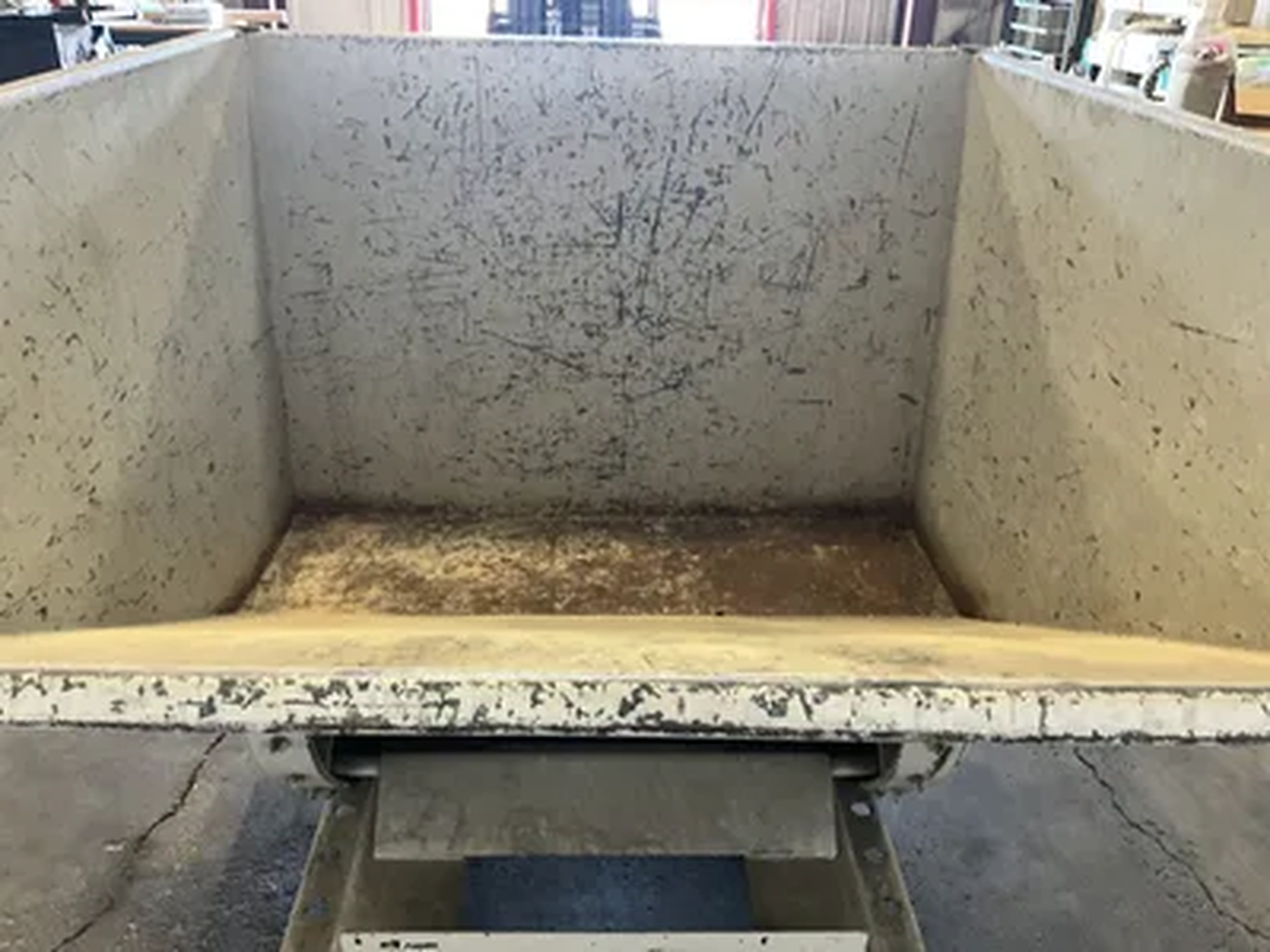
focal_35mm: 29
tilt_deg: -26.7
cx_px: 635
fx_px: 1064
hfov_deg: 61.7
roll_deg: -1.6
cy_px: 476
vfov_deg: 48.2
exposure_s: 1/55
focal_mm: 3
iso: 320
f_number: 1.8
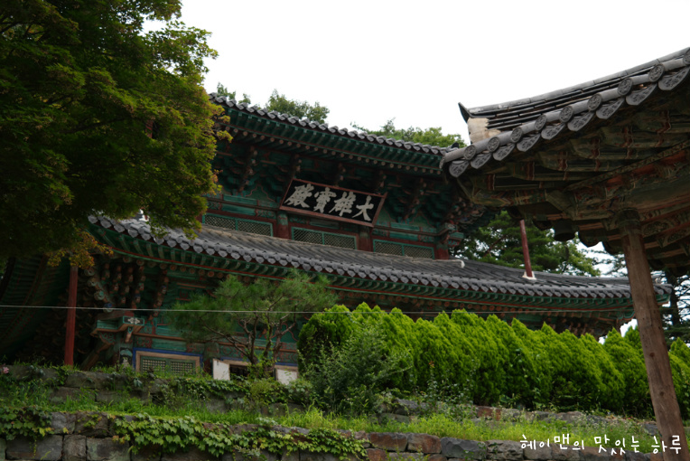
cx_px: 345
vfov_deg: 27.0
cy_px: 230
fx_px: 959
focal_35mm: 50
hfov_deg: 39.6
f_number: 4.5
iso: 100
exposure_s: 1/250
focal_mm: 33
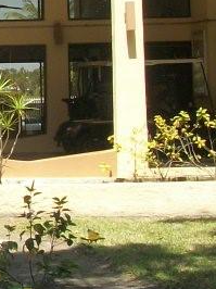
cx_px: -295
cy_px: 39
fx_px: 1283
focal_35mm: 154
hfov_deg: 8.8
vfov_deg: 12.8
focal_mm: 5.7
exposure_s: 1/100
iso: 80
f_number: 8.8
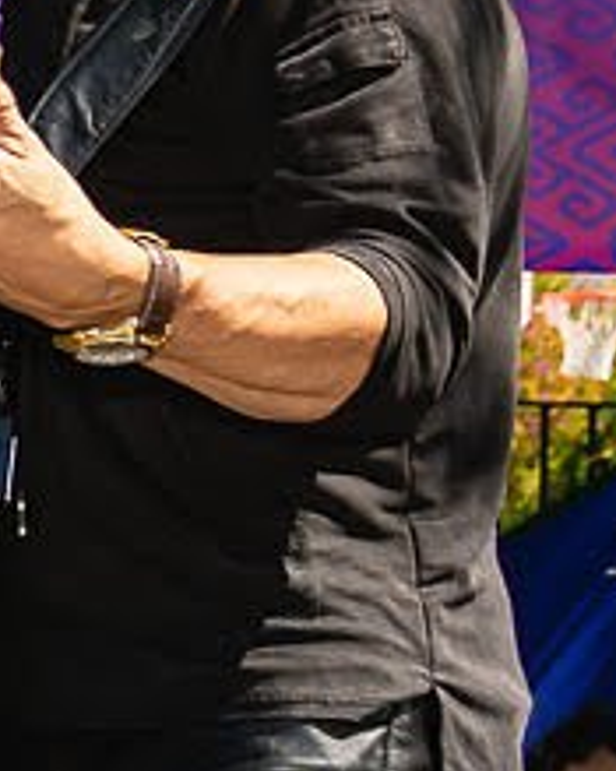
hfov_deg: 9.3
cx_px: -1154
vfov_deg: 14.3
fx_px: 3079
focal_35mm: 135
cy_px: 340
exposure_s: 1/800
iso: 200
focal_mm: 24
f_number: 4
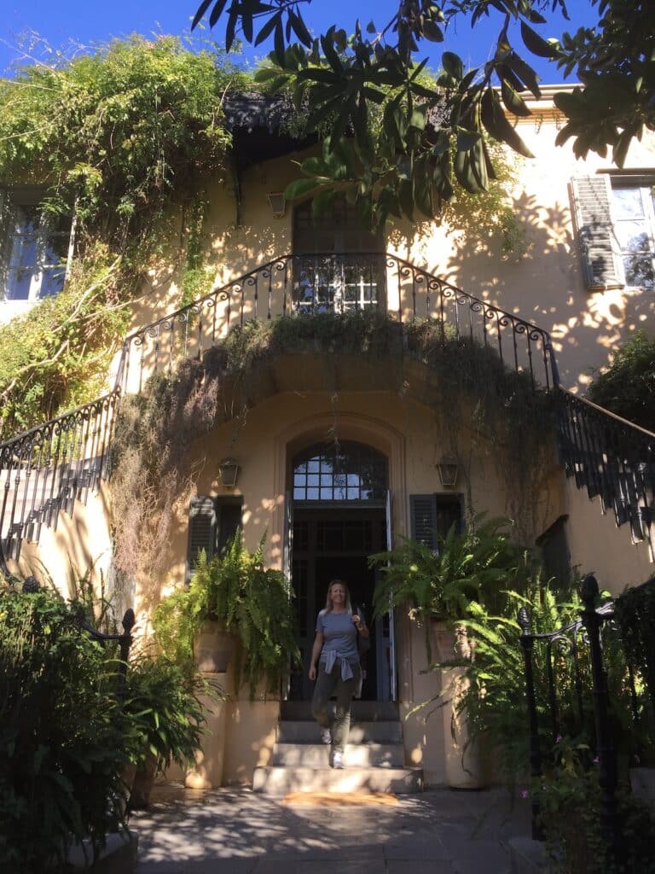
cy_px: 437
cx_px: 328
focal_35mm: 29
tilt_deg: +19.0
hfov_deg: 48.2
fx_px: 732
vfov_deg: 61.7
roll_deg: -1.2
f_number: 2.2
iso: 32
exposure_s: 1/488
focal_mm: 4.15
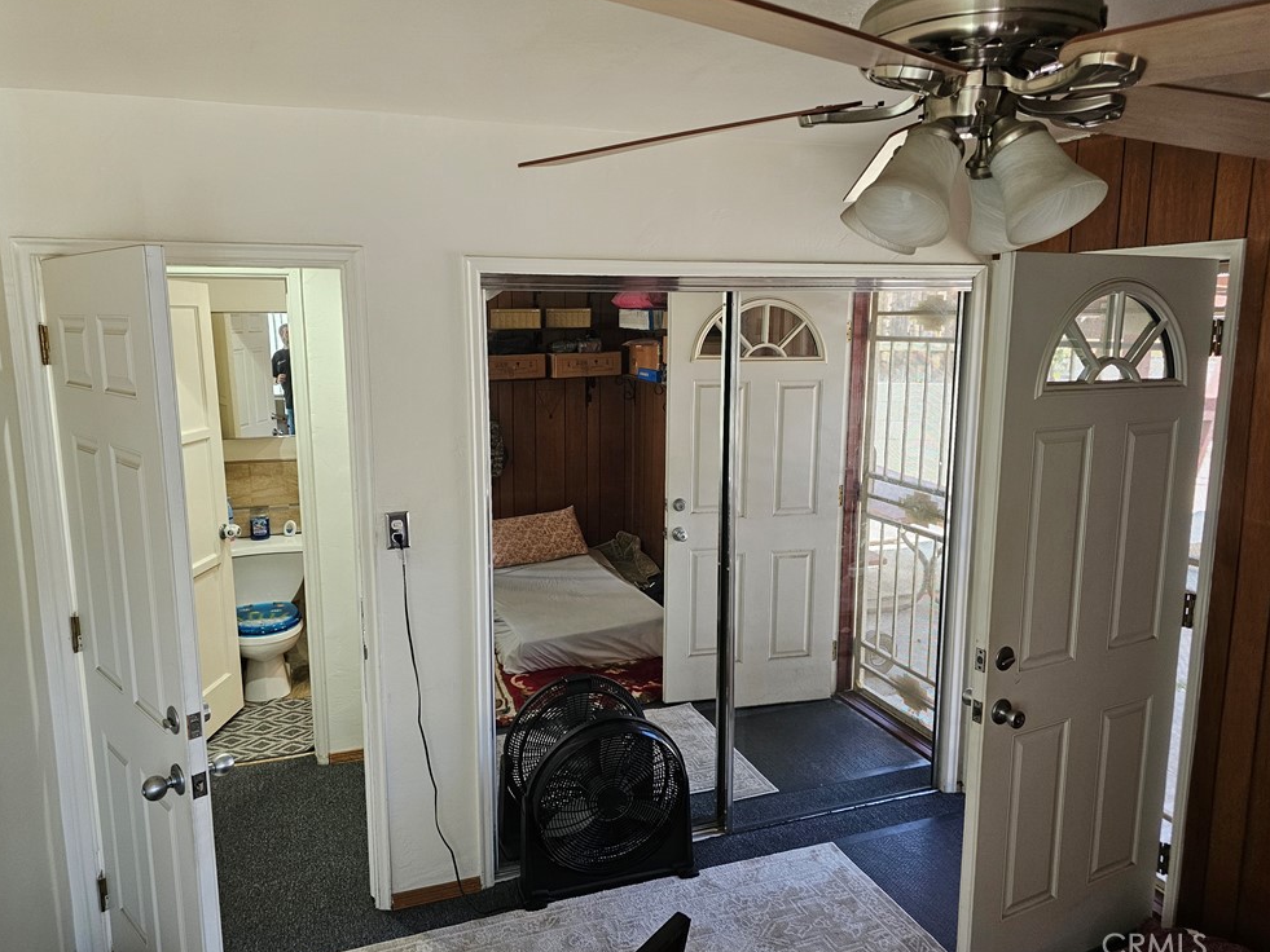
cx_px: 608
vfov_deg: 56.8
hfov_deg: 71.6
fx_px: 881
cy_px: 467
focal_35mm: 24
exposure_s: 1/120
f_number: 1.7
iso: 400
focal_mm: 6.3
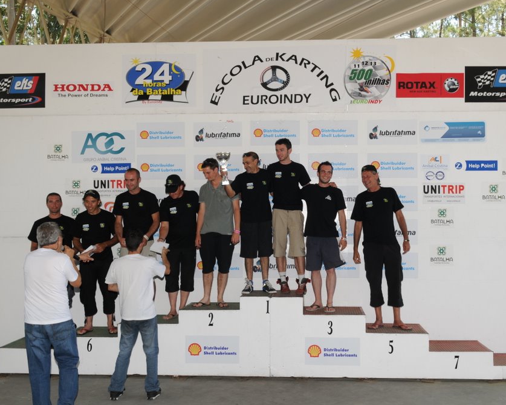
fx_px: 592
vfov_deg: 37.7
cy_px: 205
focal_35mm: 40
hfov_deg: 46.1
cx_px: 285
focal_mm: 23
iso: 200
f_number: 8
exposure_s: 1/60
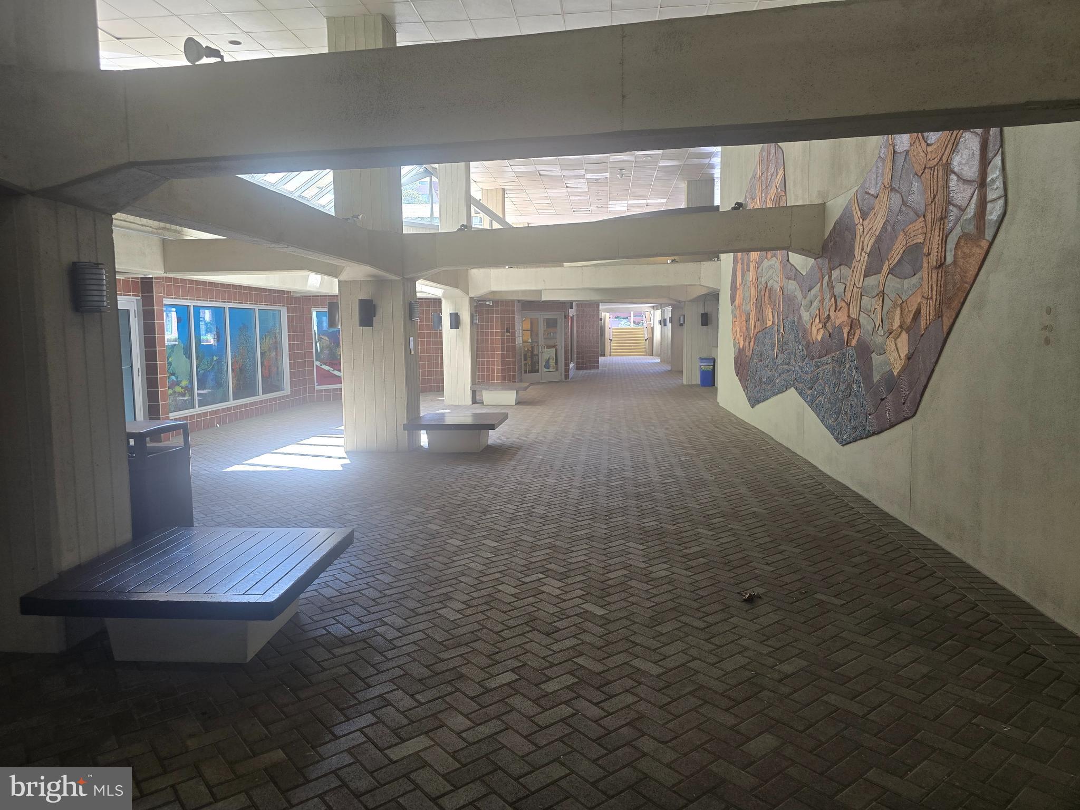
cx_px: 540
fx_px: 718
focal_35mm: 23
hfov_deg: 73.9
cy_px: 405
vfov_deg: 58.9
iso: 100
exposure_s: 1/120
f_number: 1.7
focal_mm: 6.3
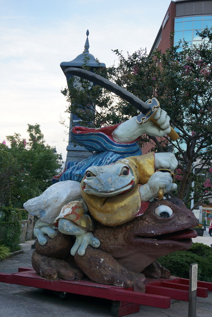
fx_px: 393
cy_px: 155
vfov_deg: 44.0
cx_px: 107
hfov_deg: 30.2
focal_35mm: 45
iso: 100
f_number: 5
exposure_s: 1/60
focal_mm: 29
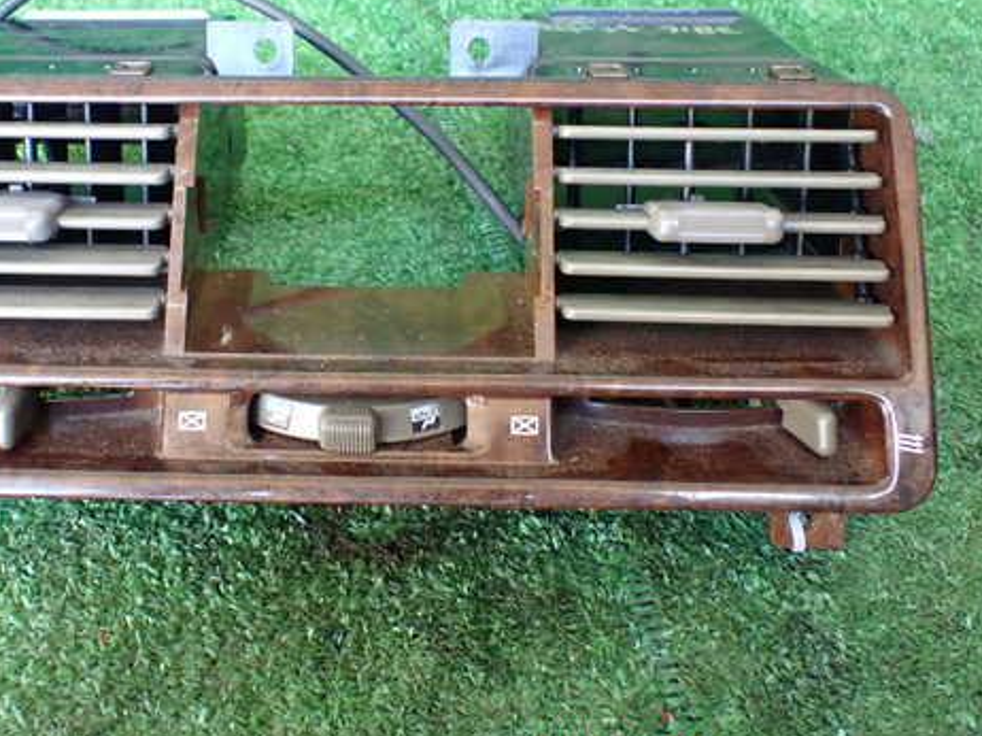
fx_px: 1106
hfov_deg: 47.5
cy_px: 308
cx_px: 380
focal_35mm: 39
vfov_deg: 36.7
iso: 800
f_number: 2.3
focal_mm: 5.4
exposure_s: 1/100
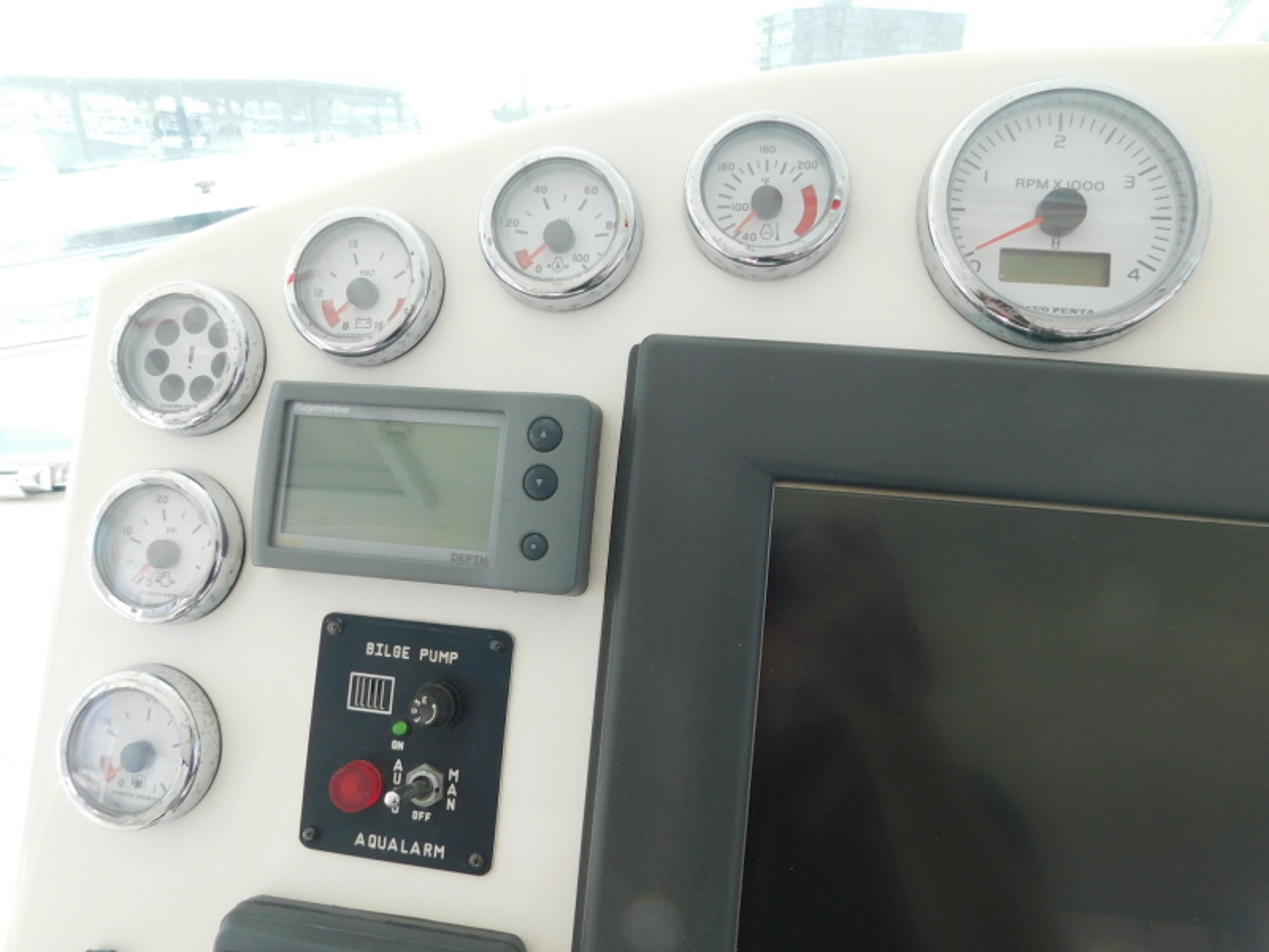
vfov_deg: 58.9
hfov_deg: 73.9
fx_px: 843
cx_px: 634
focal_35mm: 23
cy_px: 476
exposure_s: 1/400
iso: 125
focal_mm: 4
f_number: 3
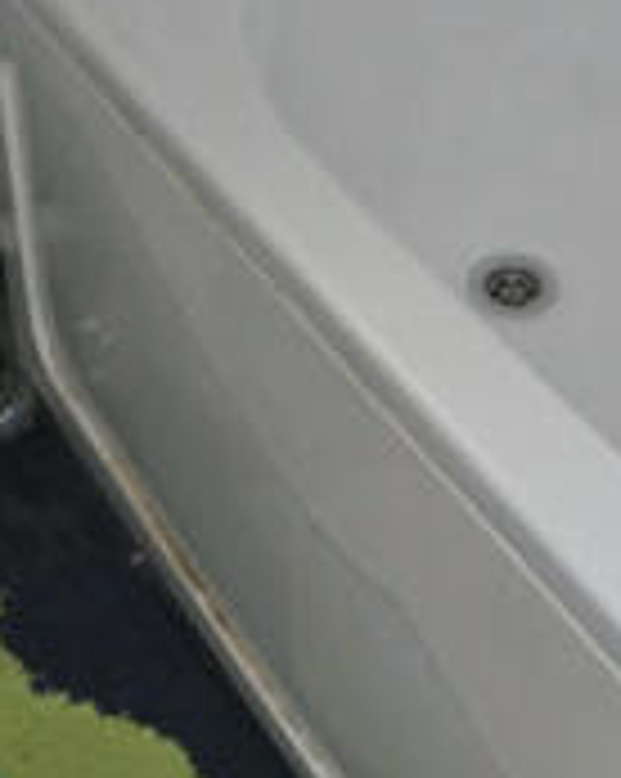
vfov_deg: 18.3
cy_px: 74
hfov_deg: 14.8
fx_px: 2371
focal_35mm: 103
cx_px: 52
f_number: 3.5
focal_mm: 11
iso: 1000
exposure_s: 1/60
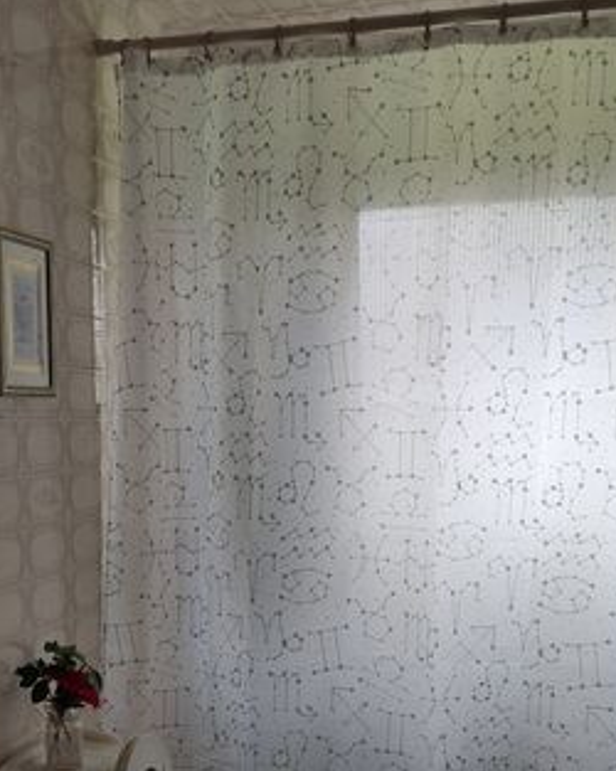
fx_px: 1186
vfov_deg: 33.6
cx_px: 200
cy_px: 729
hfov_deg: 28.9
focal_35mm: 52
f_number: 1.89
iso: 187
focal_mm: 5.43
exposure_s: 1/60
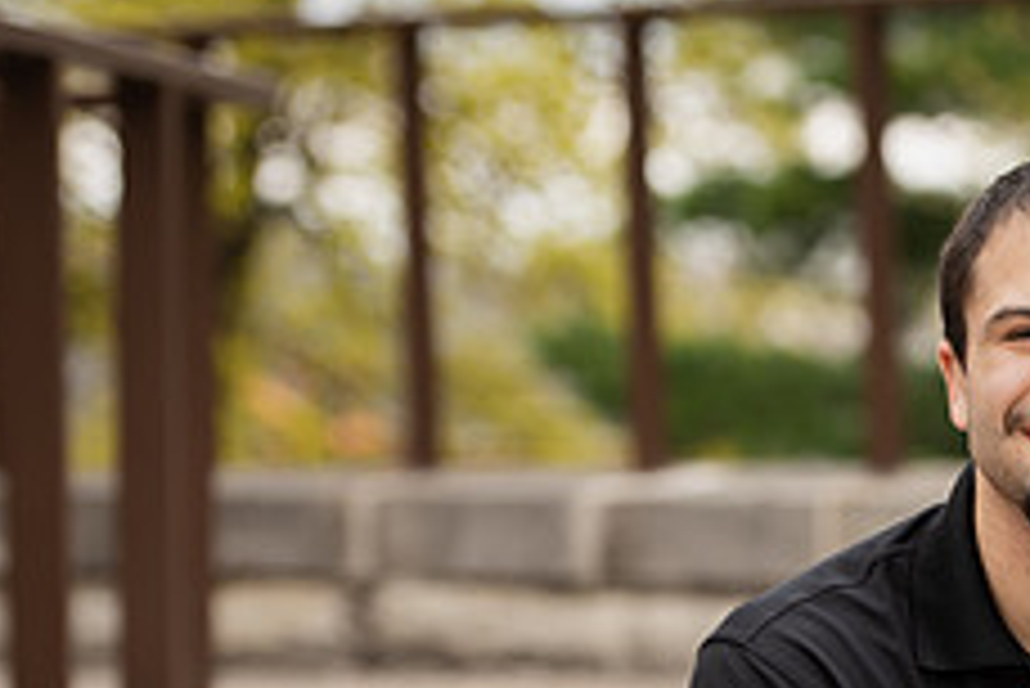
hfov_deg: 8.5
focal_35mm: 241
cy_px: 695
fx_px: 6899
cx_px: 1061
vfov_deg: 5.7
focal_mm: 95
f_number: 4
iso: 80
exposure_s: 1/200
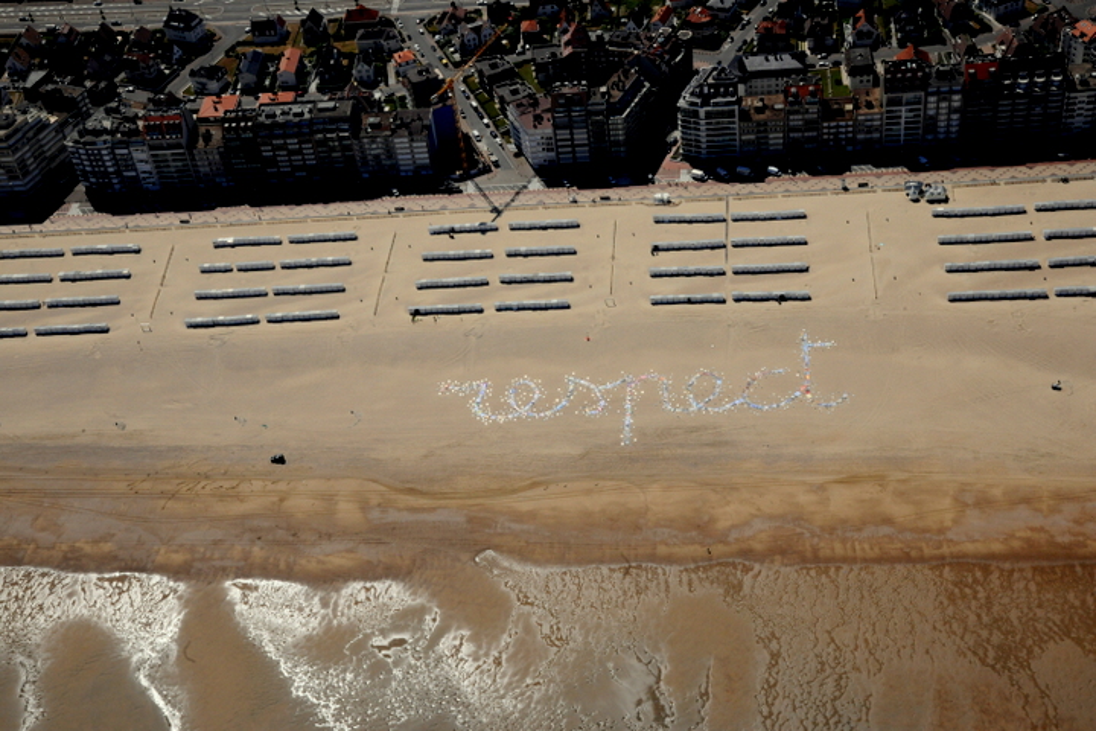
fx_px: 1583
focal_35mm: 52
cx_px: 548
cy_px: 366
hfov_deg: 38.2
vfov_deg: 26.0
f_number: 18
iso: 1250
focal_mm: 52
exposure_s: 1/1250
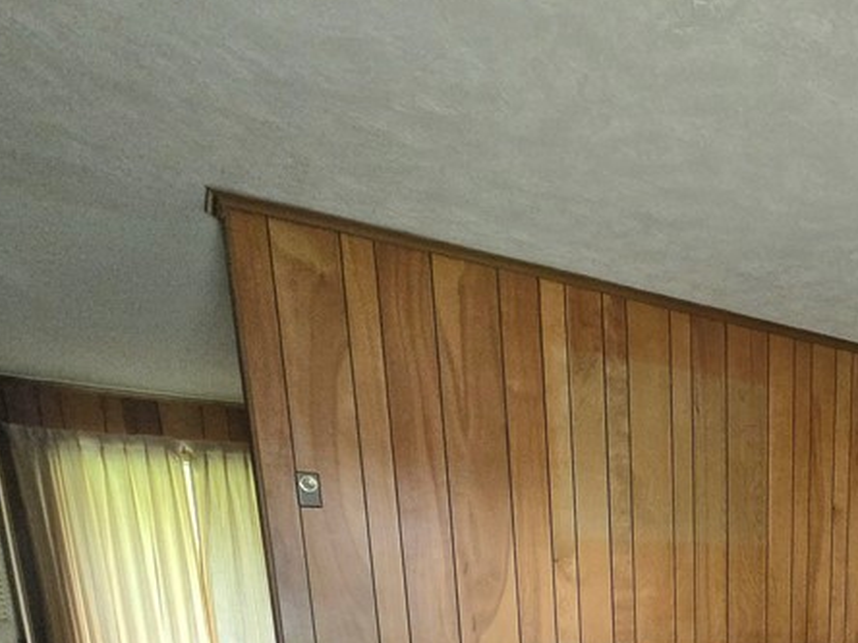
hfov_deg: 51.4
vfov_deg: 37.9
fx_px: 744
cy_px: 728
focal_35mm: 30
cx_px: 804
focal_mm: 1.7
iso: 800
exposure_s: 1/60.2
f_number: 2.2
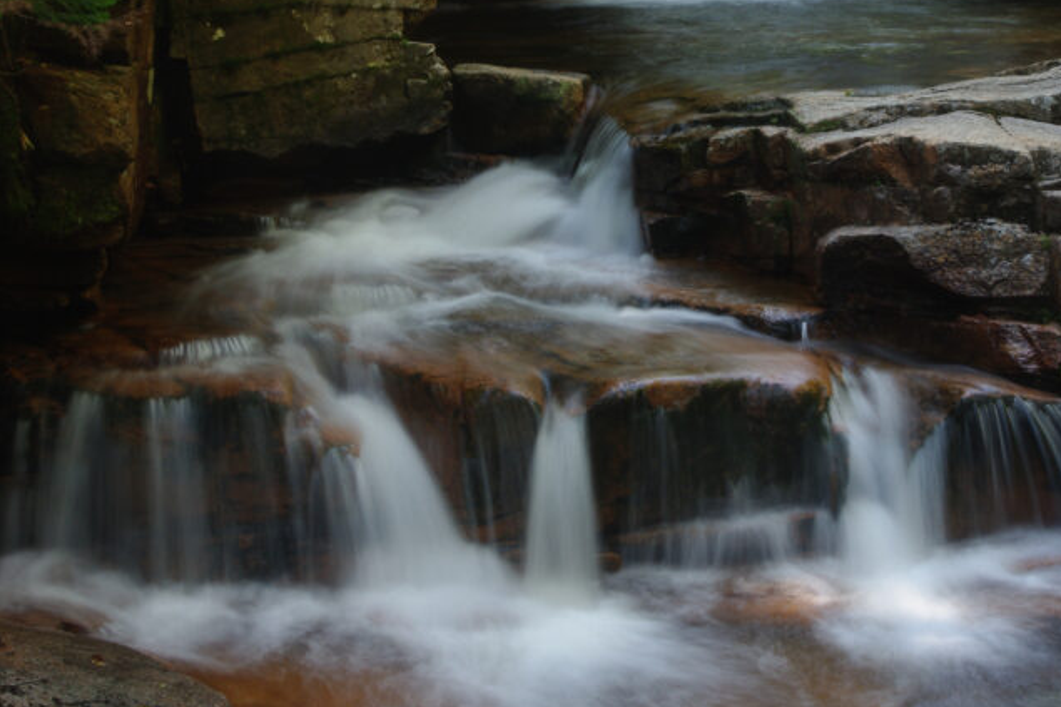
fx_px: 2711
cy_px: 191
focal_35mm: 92
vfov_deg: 14.8
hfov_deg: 22.1
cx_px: 571
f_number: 22
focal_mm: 37.5
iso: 100
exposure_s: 1/1.43
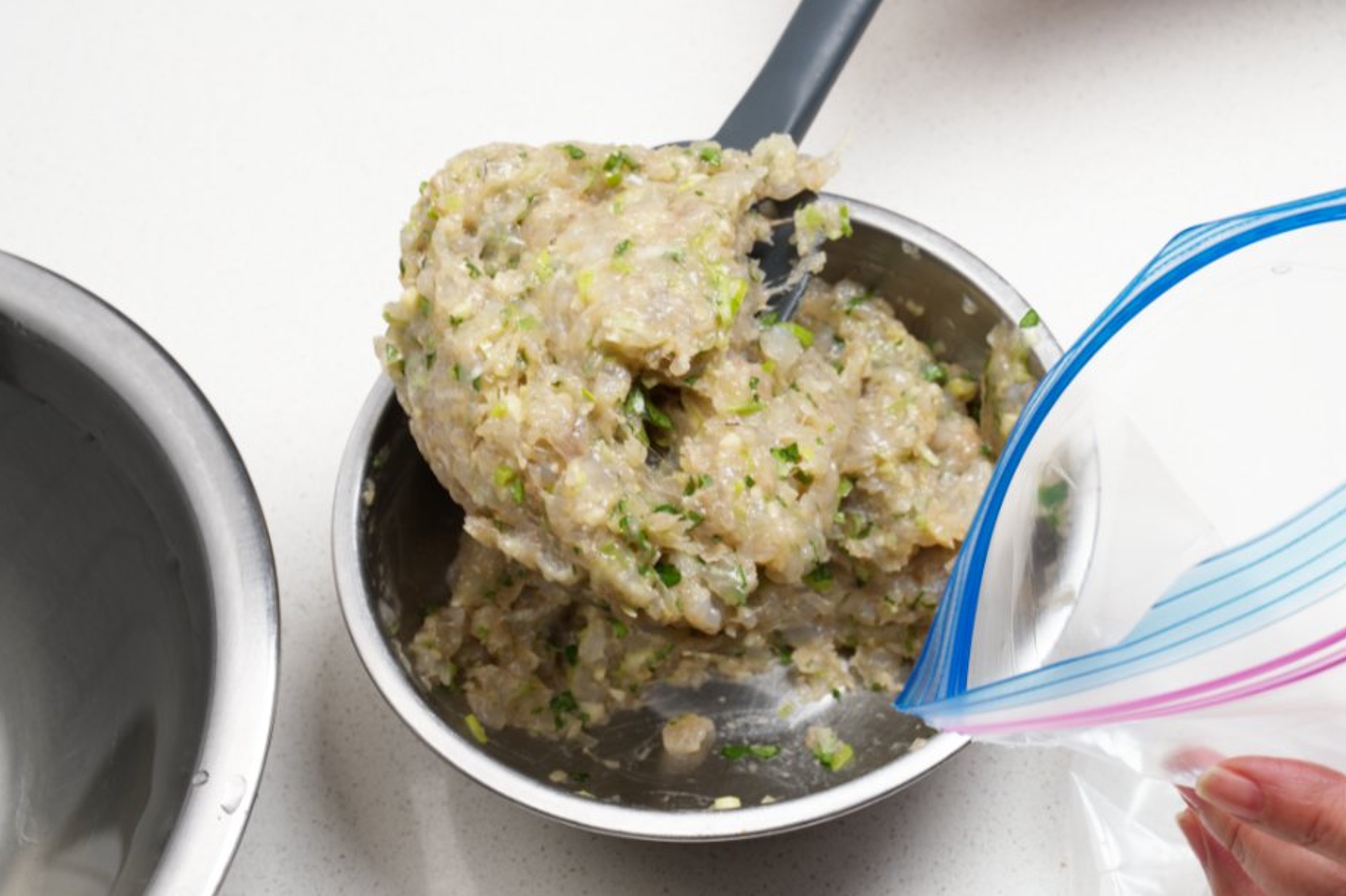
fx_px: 2056
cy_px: 524
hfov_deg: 36.0
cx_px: 874
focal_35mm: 55
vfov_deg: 24.6
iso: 100
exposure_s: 1/50
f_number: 9
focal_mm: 42
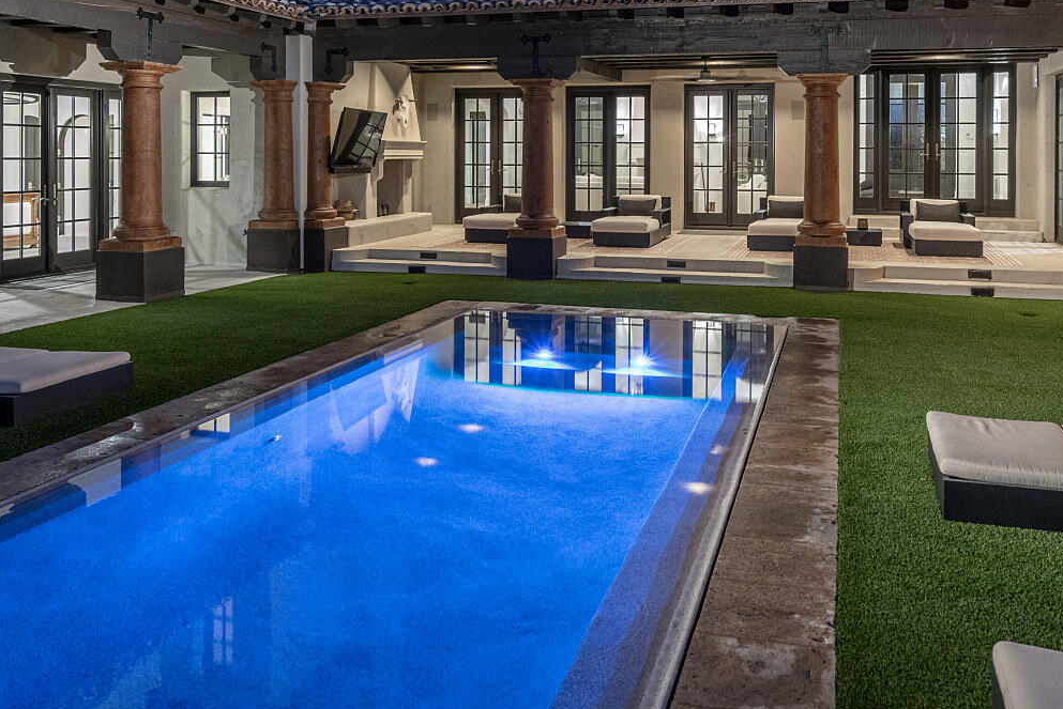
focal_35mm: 29
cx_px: 603
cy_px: 132
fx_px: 857
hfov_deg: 63.4
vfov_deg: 42.8
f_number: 6.3
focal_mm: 16
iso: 1250
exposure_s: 1/1.67
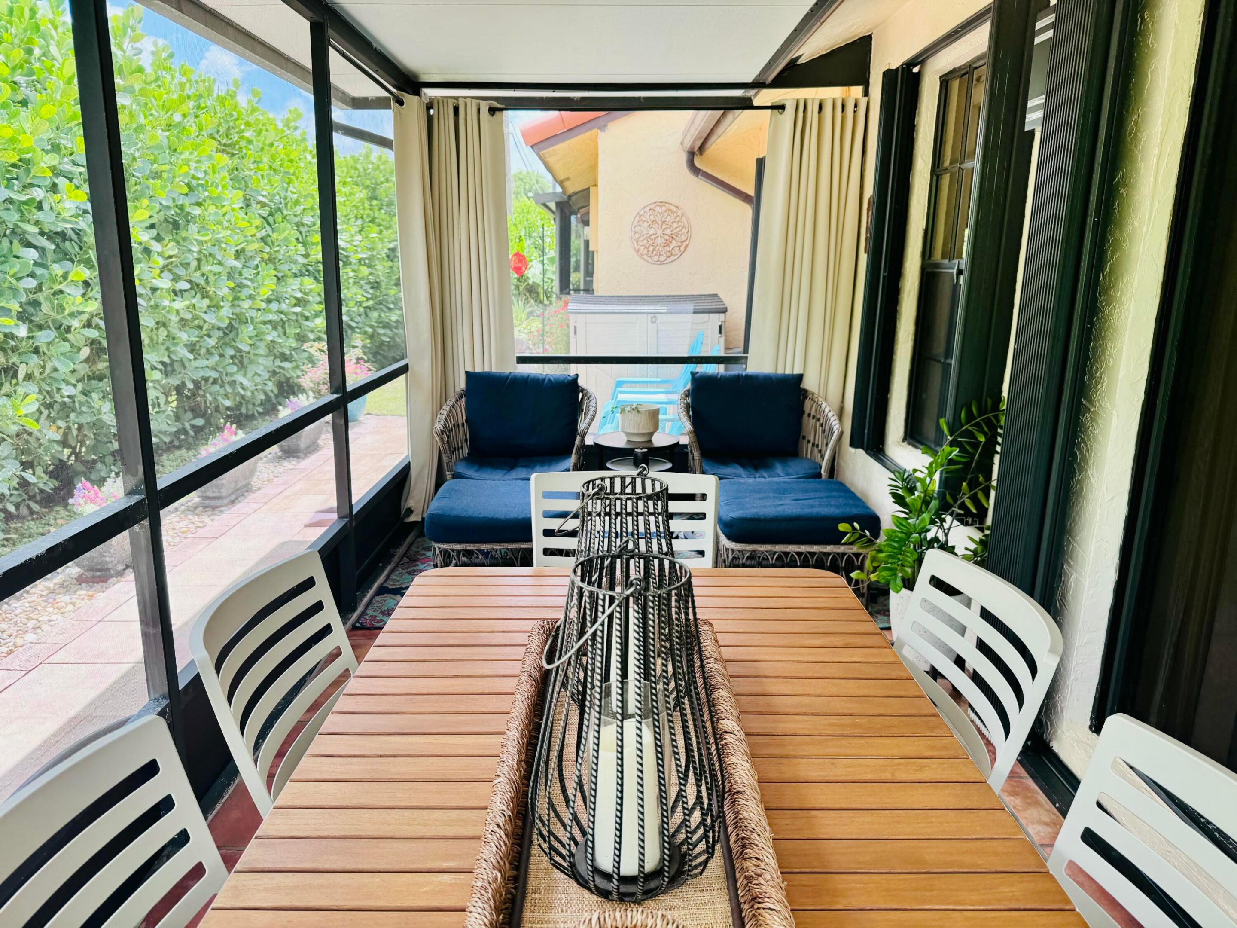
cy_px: 464
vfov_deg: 56.8
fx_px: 858
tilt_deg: -13.4
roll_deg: -0.3
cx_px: 618
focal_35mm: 24
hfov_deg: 71.6
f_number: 1.78
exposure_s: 1/372
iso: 80
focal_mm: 6.86
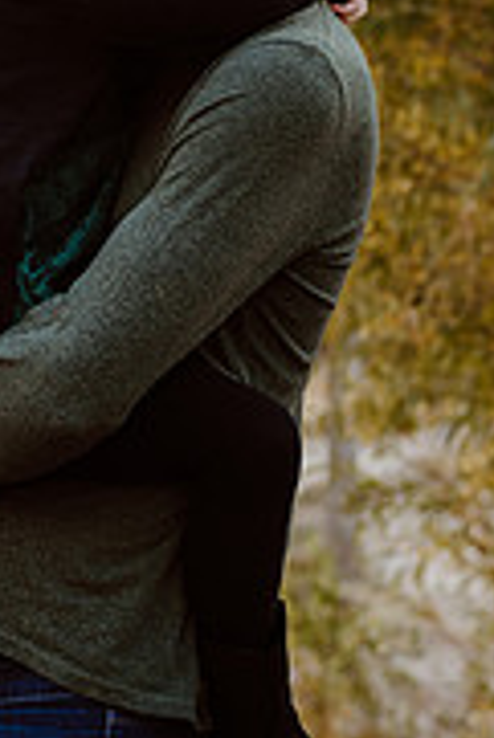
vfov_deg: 16.3
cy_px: 61
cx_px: 114
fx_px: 2547
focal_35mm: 124
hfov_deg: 11.0
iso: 400
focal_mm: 50
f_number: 3.2
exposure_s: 1/500
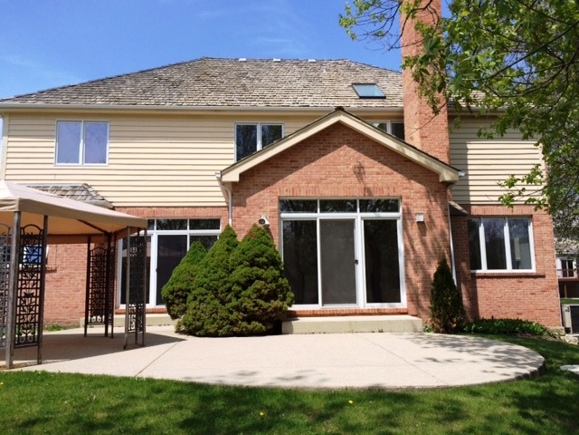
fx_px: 485
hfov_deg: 61.7
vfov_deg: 48.2
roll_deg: +1.9
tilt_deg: +5.8
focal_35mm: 29
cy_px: 218
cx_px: 290
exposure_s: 1/2740
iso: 32
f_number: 2.2
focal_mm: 4.15
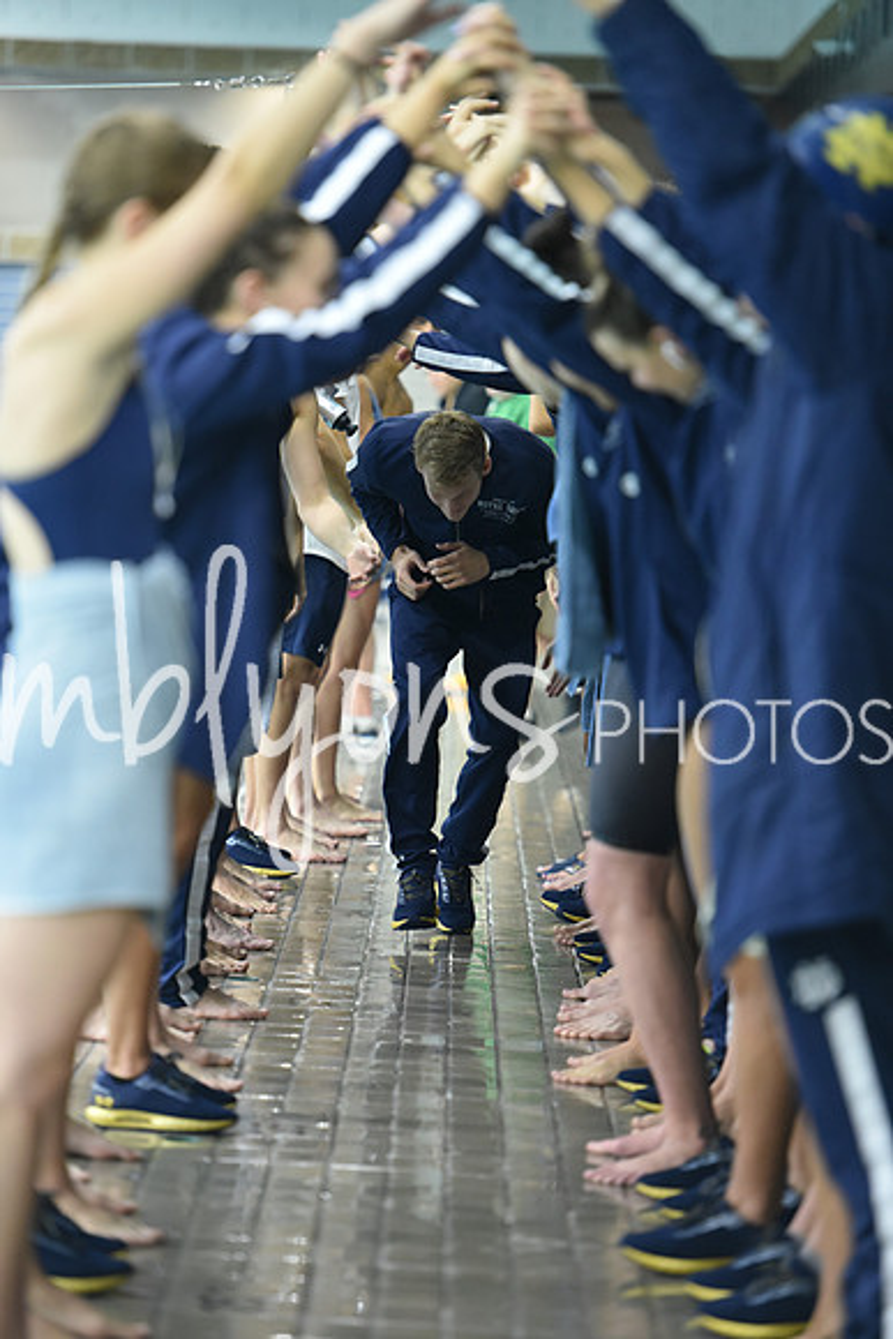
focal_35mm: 175
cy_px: 670
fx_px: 6507
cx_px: 446
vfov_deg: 11.7
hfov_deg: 7.9
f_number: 2.8
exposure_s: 1/250
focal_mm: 175
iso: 3200
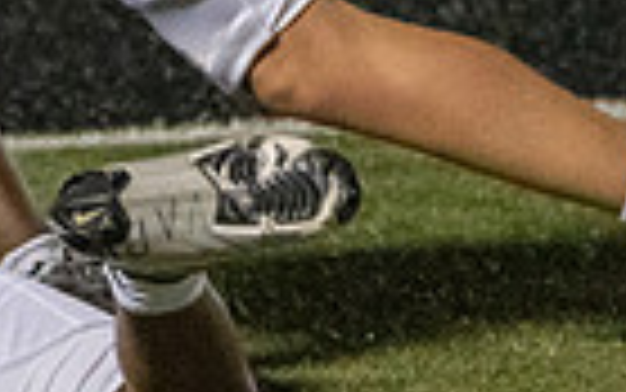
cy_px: -550
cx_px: -327
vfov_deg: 1.3
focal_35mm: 1044
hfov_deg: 2.0
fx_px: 17818
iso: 20000
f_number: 5.6
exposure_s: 1/1000
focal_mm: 169
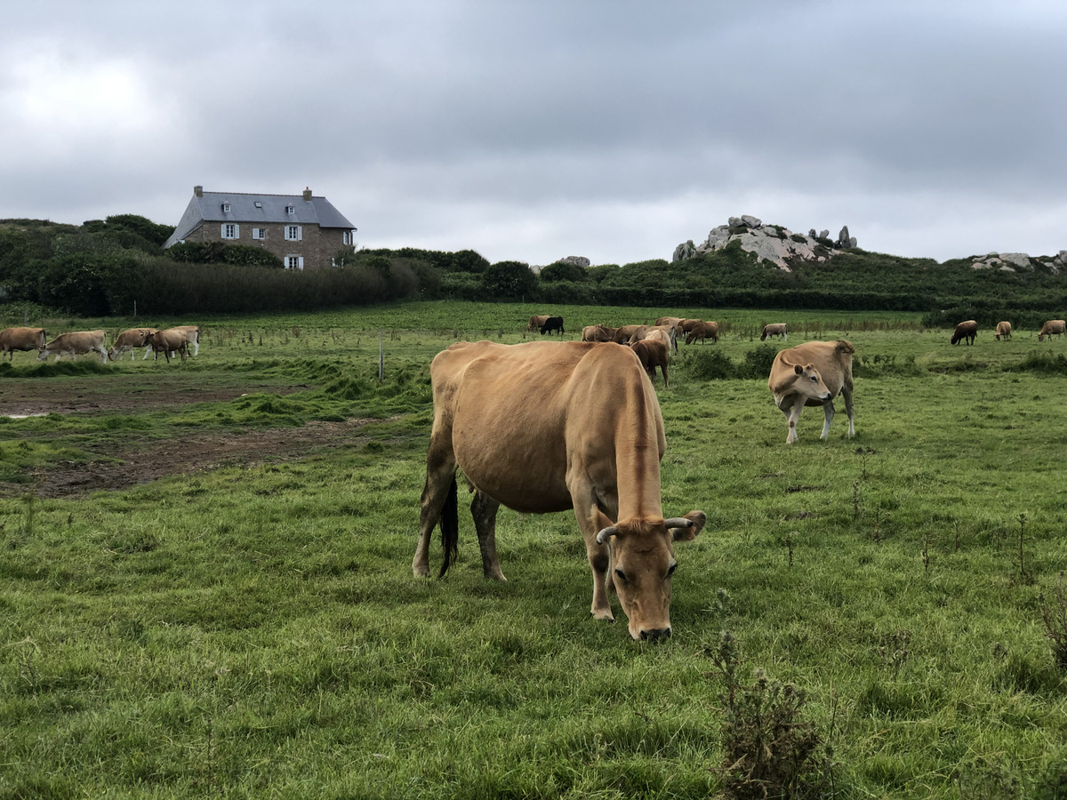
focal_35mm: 52
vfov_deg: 28.0
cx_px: 534
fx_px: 1603
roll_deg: +1.0
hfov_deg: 36.8
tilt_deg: -2.8
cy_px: 400
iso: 25
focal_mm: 6
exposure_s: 1/60
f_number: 2.4
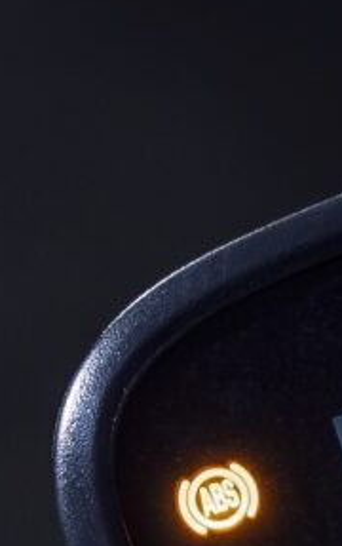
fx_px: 6754
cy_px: 901
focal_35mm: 454
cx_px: 1144
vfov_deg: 4.6
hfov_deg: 2.8
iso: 2000
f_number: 2.5
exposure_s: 1/125
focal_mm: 50
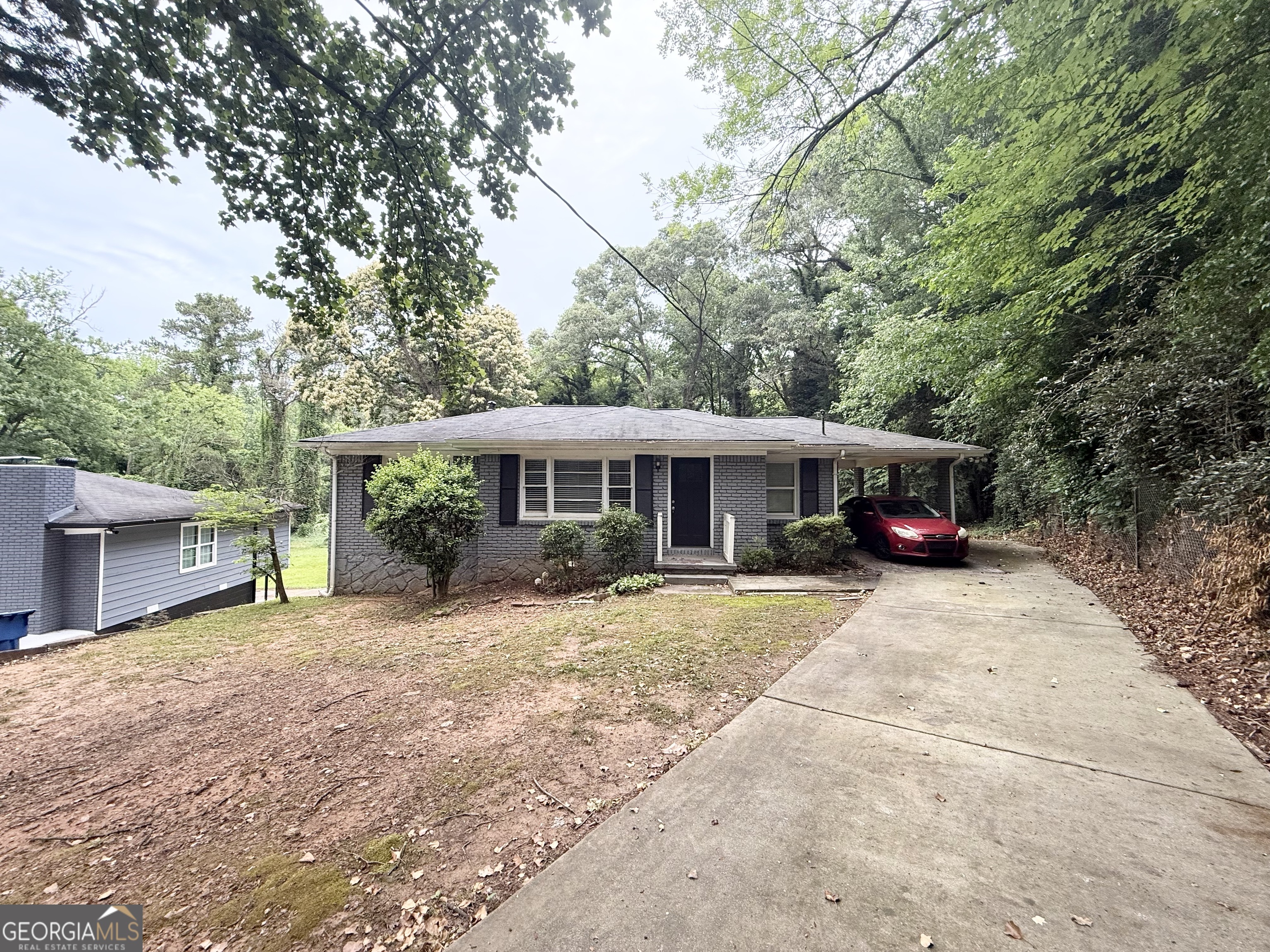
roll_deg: -0.2
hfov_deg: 102.1
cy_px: 476
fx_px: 514
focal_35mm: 14
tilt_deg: +2.3
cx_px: 635
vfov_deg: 85.7
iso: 125
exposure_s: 1/99
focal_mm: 2.22
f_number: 2.2
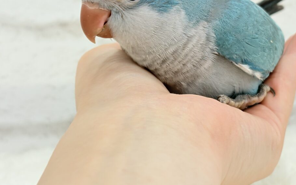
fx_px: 589
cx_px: 159
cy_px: 42
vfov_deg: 17.7
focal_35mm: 73
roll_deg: +3.5
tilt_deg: -6.7
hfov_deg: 28.2
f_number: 1.6
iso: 40
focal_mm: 5.96
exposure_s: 1/50
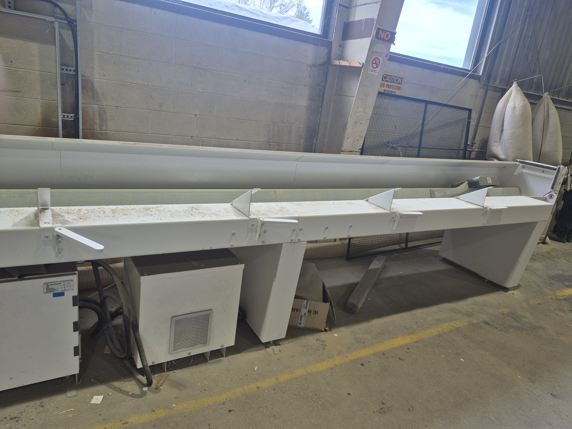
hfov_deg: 73.9
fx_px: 380
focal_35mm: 23
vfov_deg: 58.9
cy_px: 214
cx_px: 286
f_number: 1.8
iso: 50
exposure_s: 1/180
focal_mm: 5.4
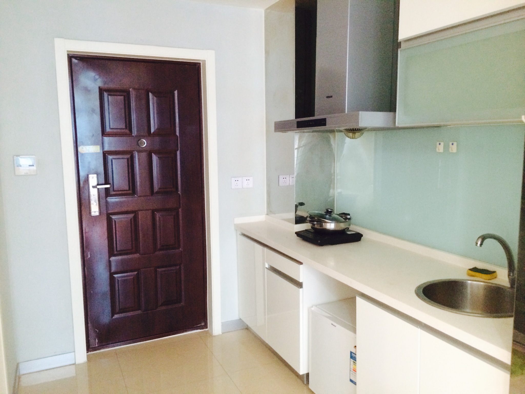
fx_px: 455
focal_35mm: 30
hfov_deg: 60.0
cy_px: 197
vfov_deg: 46.8
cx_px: 262
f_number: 2.2
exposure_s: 1/24
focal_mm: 4.12
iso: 320
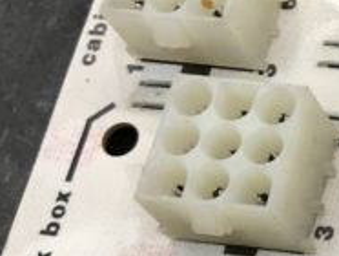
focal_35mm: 154
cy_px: 276
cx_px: 798
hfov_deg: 10.9
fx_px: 1510
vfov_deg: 9.6
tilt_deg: -68.1
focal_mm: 3.99
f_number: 1.8
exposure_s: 1/120
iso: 32
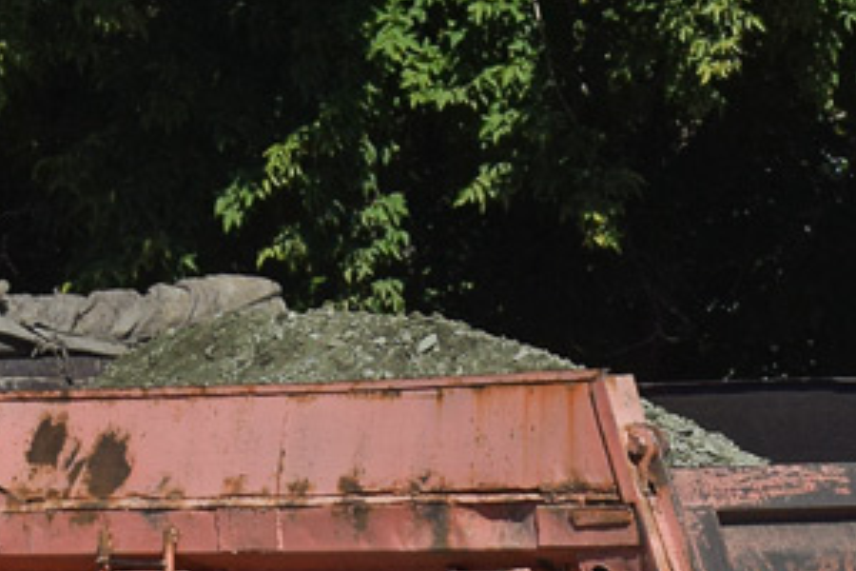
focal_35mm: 330
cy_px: 477
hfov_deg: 6.2
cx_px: 217
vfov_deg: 4.2
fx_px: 7846
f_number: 7.1
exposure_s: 1/1250
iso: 200
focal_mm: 55
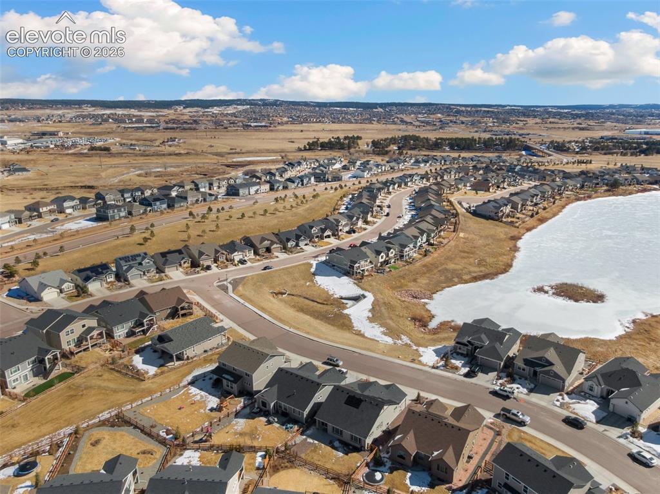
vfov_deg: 56.7
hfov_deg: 71.6
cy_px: 247
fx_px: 457
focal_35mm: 24
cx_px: 330
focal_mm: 4.39
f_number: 2.8
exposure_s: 1/50
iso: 100
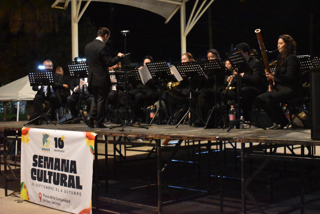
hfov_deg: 35.1
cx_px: 160
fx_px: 507
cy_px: 107
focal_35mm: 57
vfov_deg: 23.8
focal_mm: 38
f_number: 4.8
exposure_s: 1/125
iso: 12800
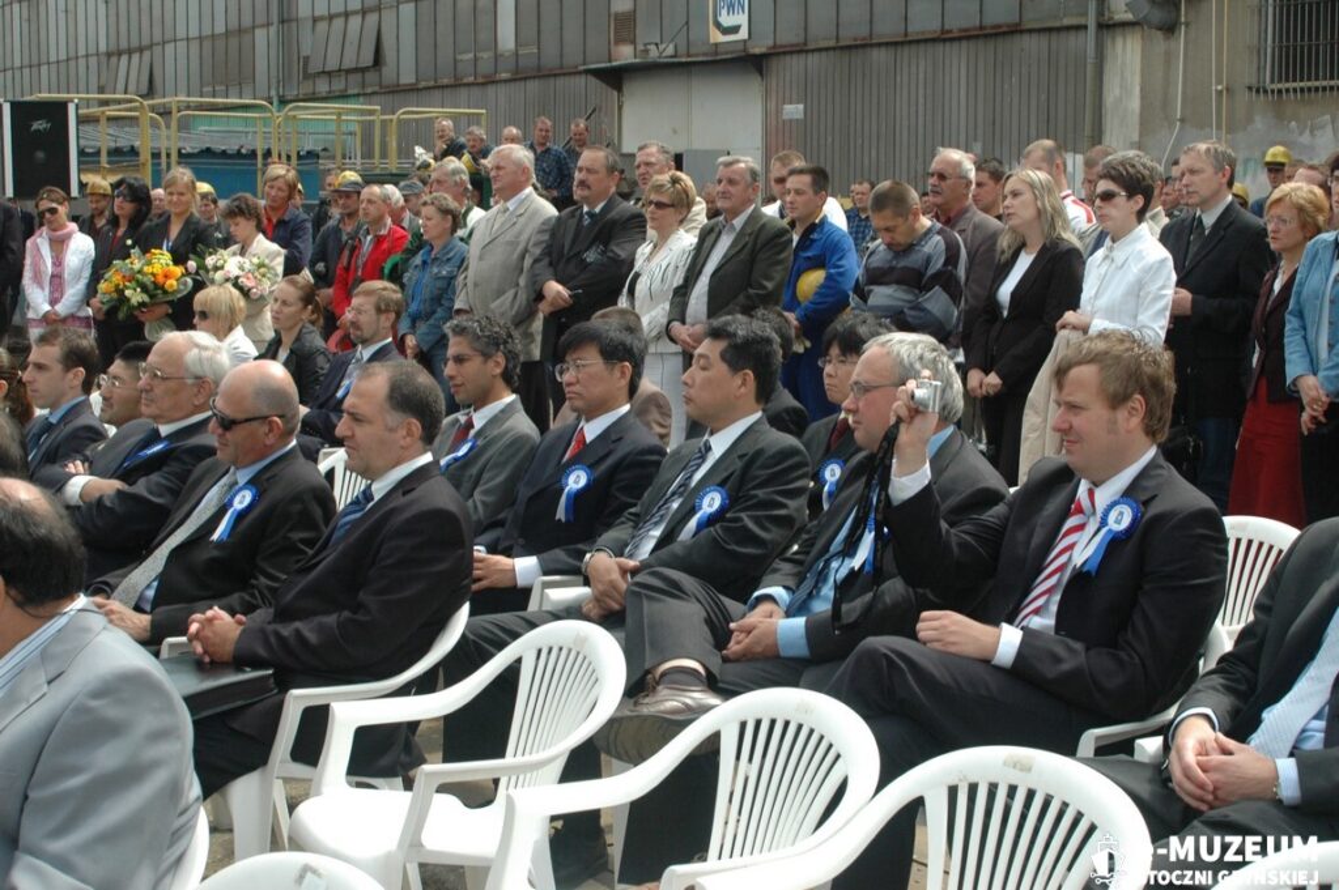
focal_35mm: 60
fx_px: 2230
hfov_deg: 33.4
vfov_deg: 22.6
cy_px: 445
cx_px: 670
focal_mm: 40
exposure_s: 1/200
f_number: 11
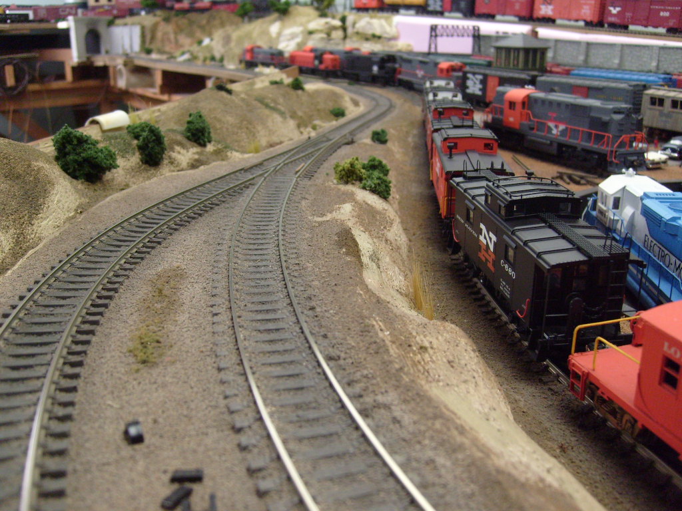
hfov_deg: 52.6
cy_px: 256
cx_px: 341
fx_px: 690
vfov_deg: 40.7
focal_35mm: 35
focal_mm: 5.8
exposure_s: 1/45
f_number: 2.8
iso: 200
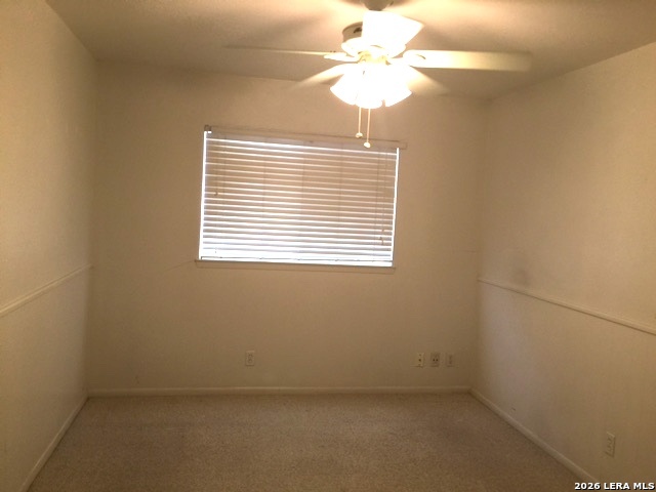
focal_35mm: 29
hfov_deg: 61.7
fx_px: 550
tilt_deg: -3.9
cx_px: 328
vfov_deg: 48.2
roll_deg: -3.3
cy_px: 246
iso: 40
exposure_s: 1/30
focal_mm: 4.15
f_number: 2.2
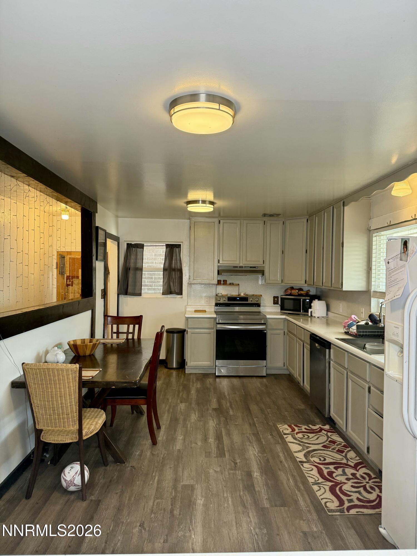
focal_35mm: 24
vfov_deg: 71.6
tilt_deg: -0.3
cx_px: 208
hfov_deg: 56.8
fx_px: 385
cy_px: 278
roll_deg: +0.1
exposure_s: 1/159
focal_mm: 6.76
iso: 200
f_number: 1.78
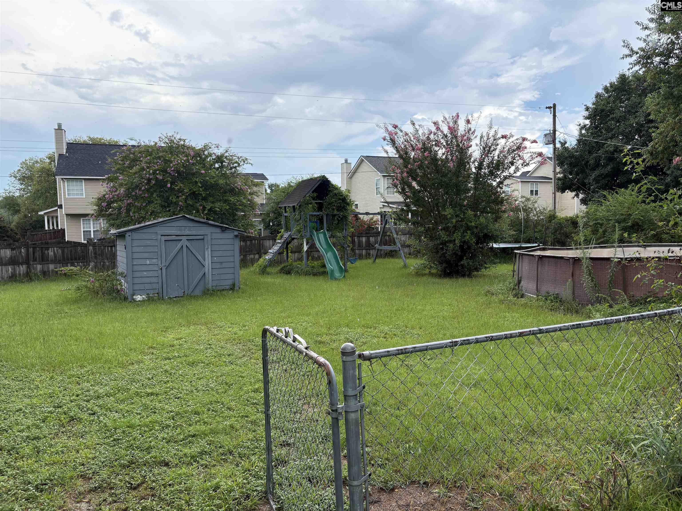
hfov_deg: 67.3
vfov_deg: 53.1
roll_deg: +3.4
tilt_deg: -5.6
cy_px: 256
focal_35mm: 26
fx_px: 512
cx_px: 341
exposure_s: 1/1451
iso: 50
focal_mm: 5.96
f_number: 1.6
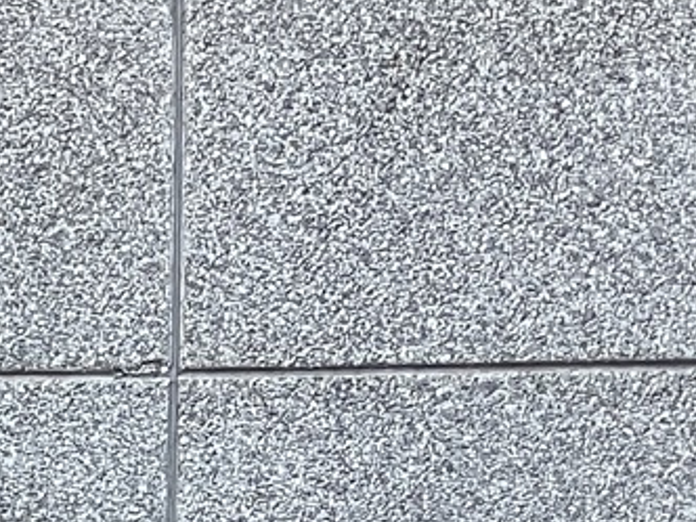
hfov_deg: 11.8
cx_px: -252
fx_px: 3257
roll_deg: +1.8
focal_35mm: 162
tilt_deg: -4.4
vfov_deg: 8.6
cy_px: 1117
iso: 100
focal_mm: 3.99
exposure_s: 1/60
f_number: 1.8
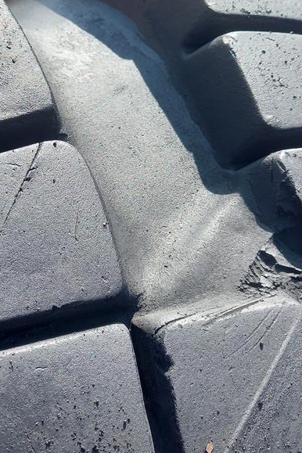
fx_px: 579
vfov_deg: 42.7
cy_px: 211
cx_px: 108
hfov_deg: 29.1
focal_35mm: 46
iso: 50
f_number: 1.8
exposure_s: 1/342
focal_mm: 4.65
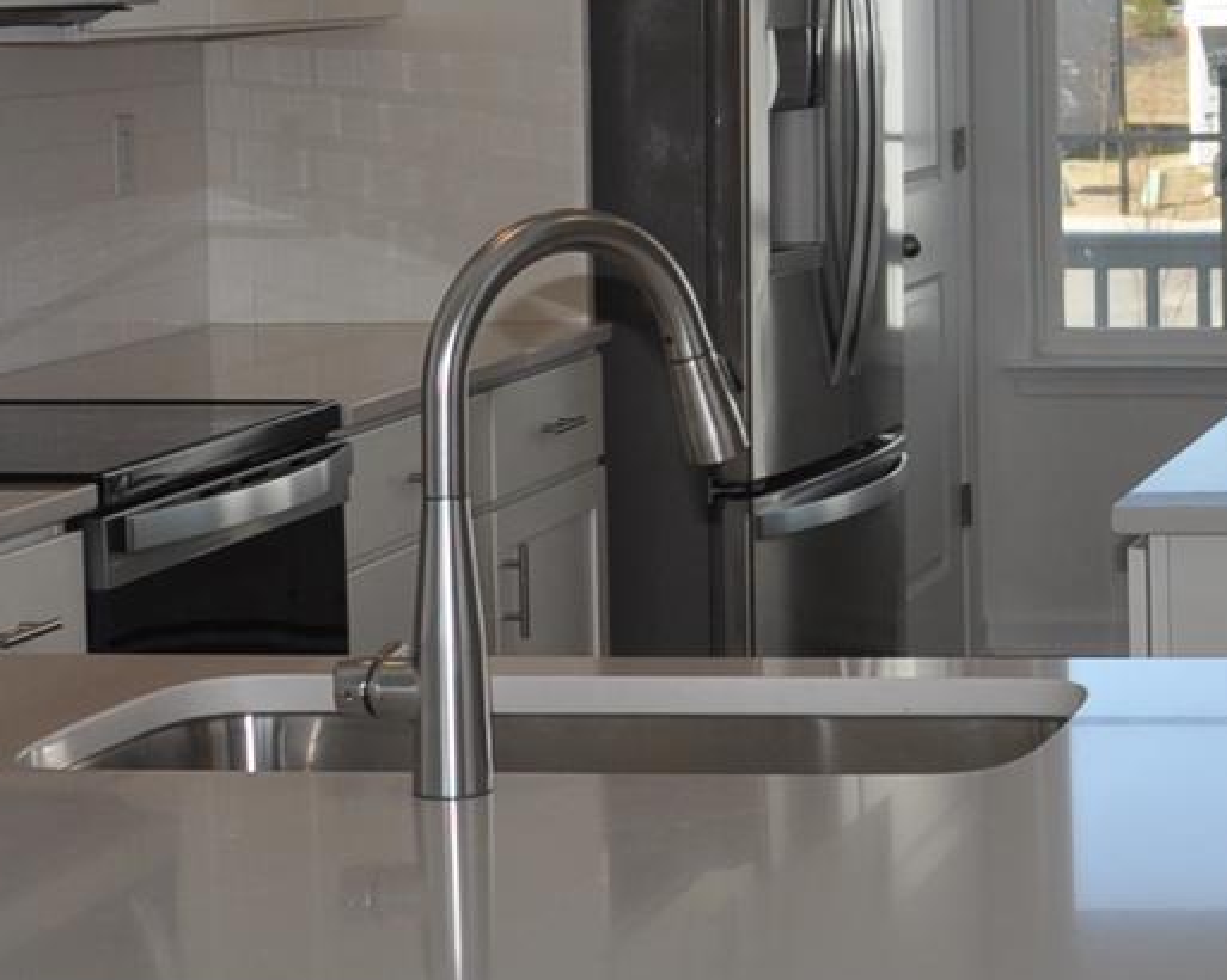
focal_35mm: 118
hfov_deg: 15.4
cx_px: 1684
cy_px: 69
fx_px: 4279
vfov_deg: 13.0
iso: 200
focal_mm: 21
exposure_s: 1/200
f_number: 7.1
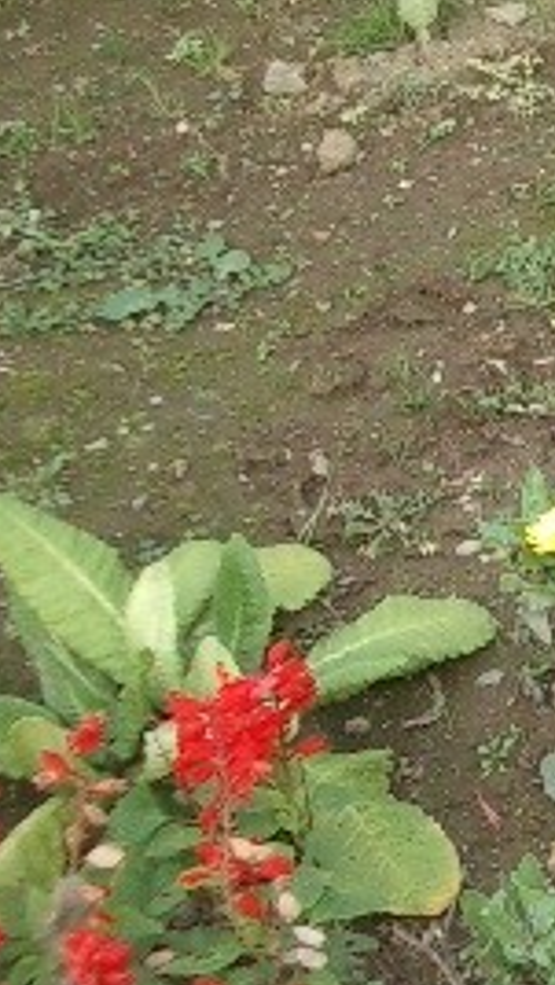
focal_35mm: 91
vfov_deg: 23.3
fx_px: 2378
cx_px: 1136
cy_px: 643
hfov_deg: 11.8
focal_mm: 5.8
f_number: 2.6
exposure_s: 1/250
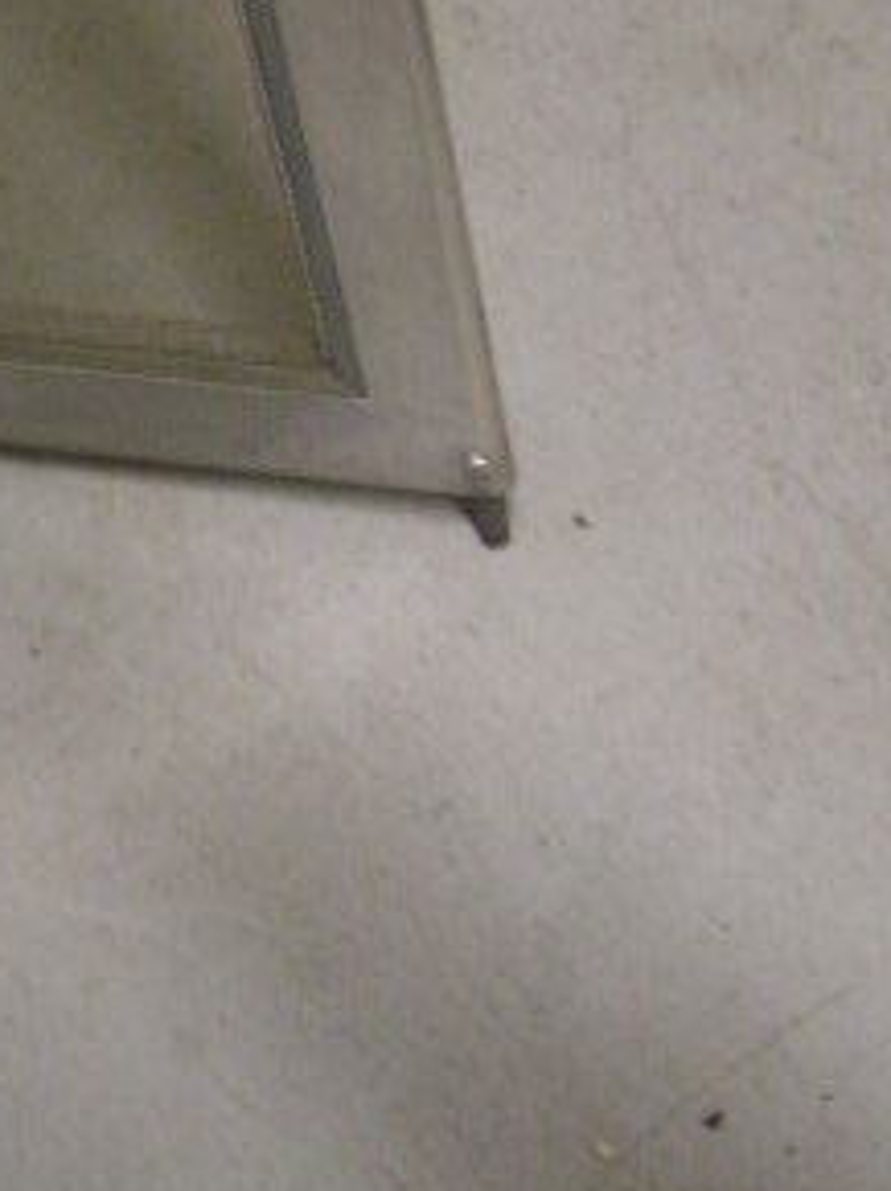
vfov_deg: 23.0
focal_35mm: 84
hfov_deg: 17.5
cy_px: 255
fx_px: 2887
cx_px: 341
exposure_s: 1/15
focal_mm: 5.8
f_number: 2.8
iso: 200
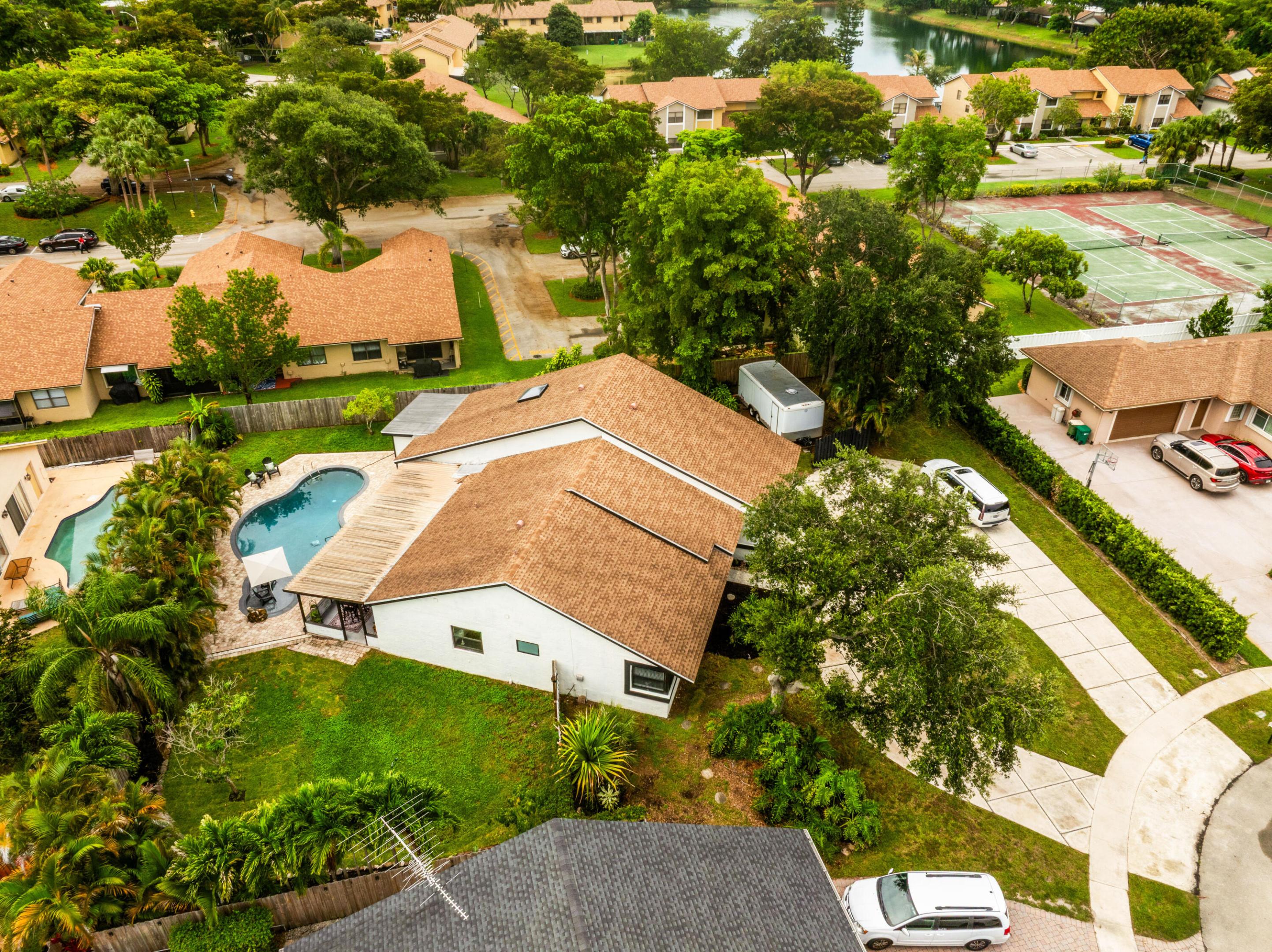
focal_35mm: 24
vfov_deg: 56.8
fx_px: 881
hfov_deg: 71.6
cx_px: 636
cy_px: 476
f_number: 11
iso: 100
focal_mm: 12.29
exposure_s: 1/100
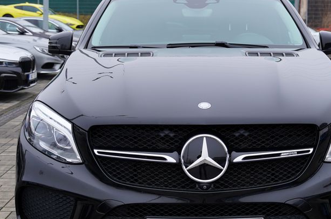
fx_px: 560
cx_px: 194
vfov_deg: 22.2
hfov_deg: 32.9
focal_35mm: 61
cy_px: 110
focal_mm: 31
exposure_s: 1/60
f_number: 4
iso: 100
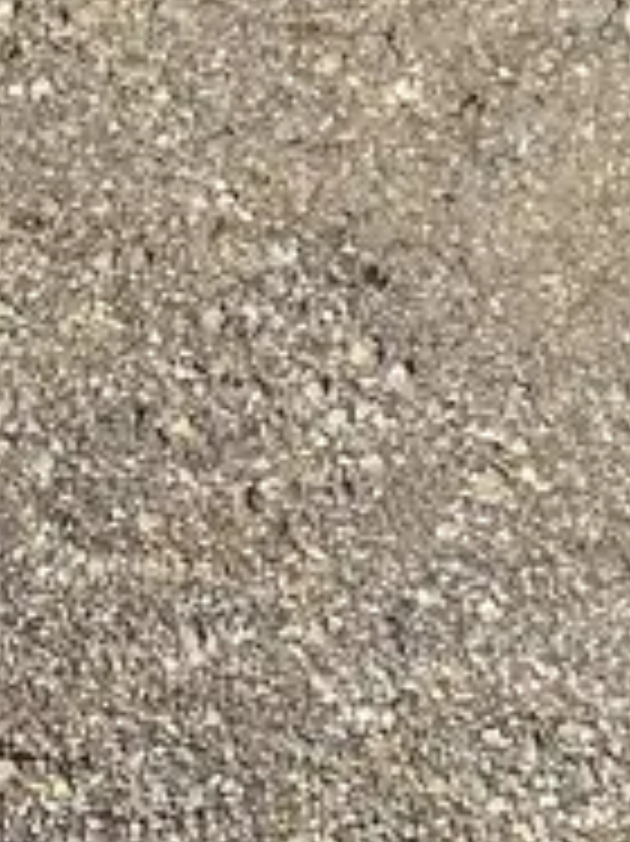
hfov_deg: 14.2
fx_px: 2478
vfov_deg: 16.2
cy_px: -678
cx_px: 698
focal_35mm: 102
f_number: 1.8
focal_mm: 4.25
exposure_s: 1/3984
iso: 32
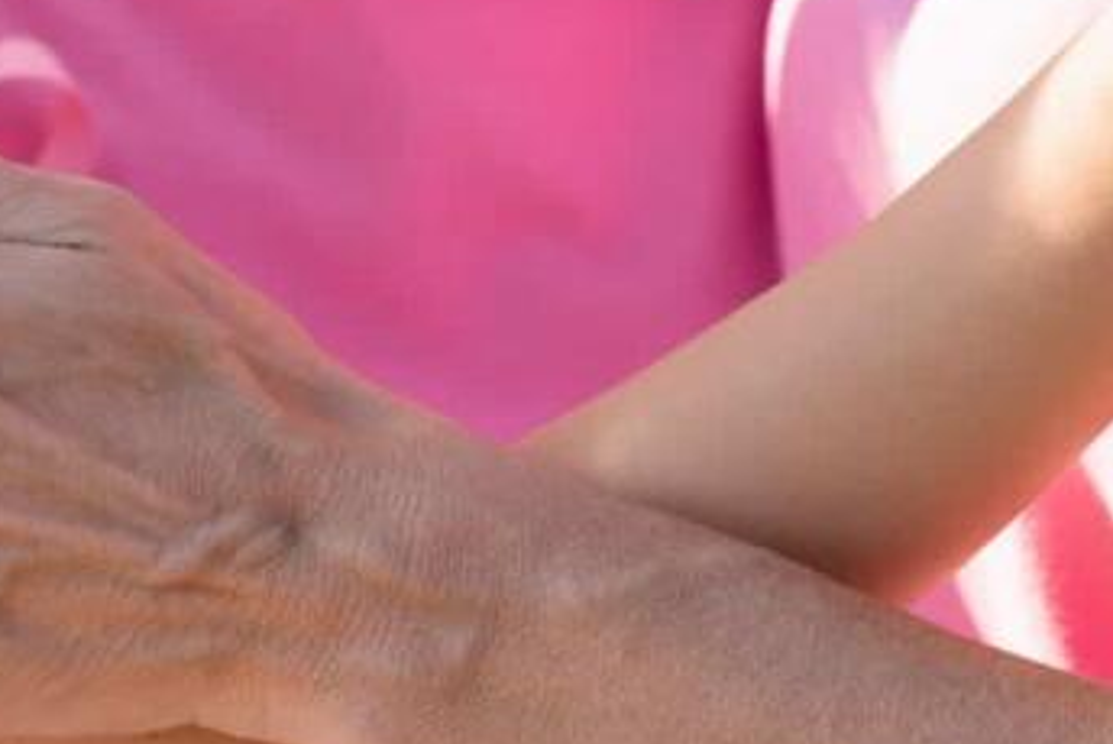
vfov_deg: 11.2
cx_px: 676
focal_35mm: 122
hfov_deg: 16.8
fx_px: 3775
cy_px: 212
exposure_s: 1/640
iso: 110
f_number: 4
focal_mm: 35
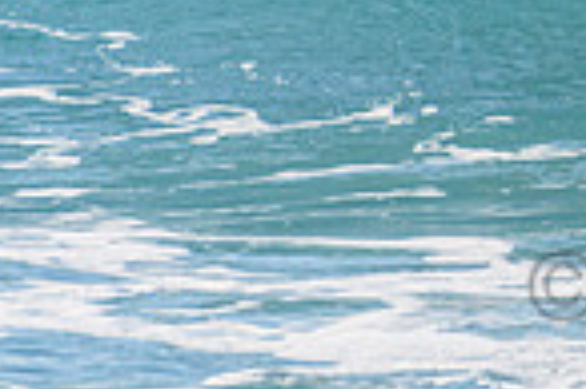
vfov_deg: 0.6
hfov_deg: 0.9
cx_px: 1087
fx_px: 39299
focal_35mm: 2417
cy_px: -343
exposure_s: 1/2000
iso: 280
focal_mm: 500
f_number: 5.6
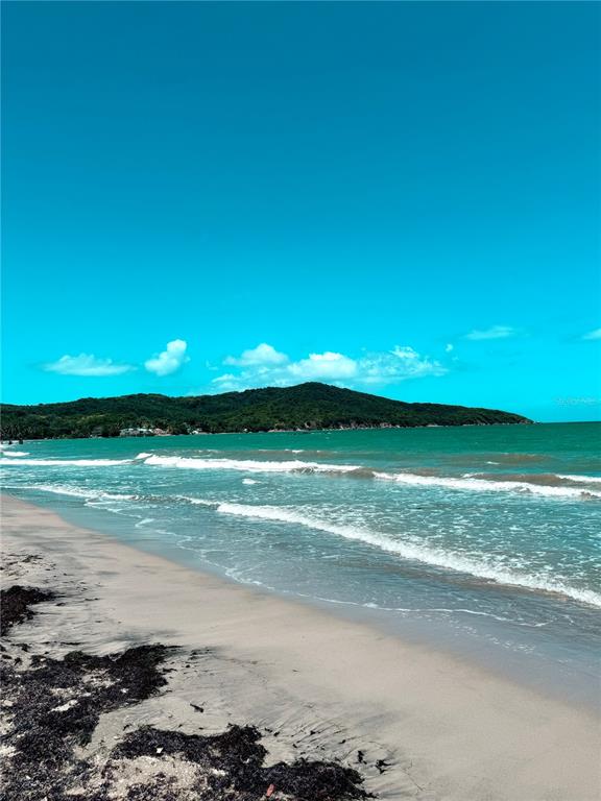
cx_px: 300
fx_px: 556
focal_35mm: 24
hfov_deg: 56.8
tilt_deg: +2.2
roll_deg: +1.2
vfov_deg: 71.6
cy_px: 400
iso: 80
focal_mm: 6.76
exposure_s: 1/7353
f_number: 1.78
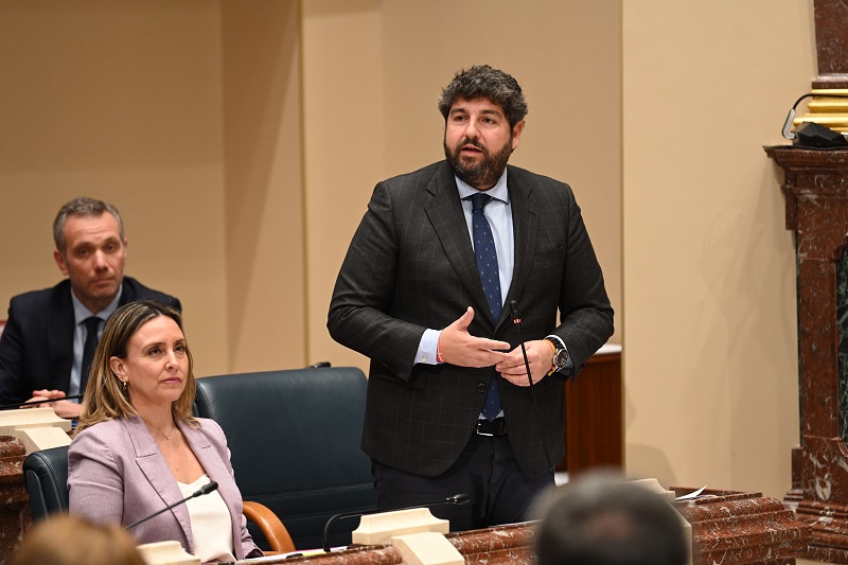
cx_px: 424
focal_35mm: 170
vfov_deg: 8.1
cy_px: 282
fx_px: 4003
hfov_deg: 12.1
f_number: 2.8
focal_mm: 170
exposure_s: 1/200
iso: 1000
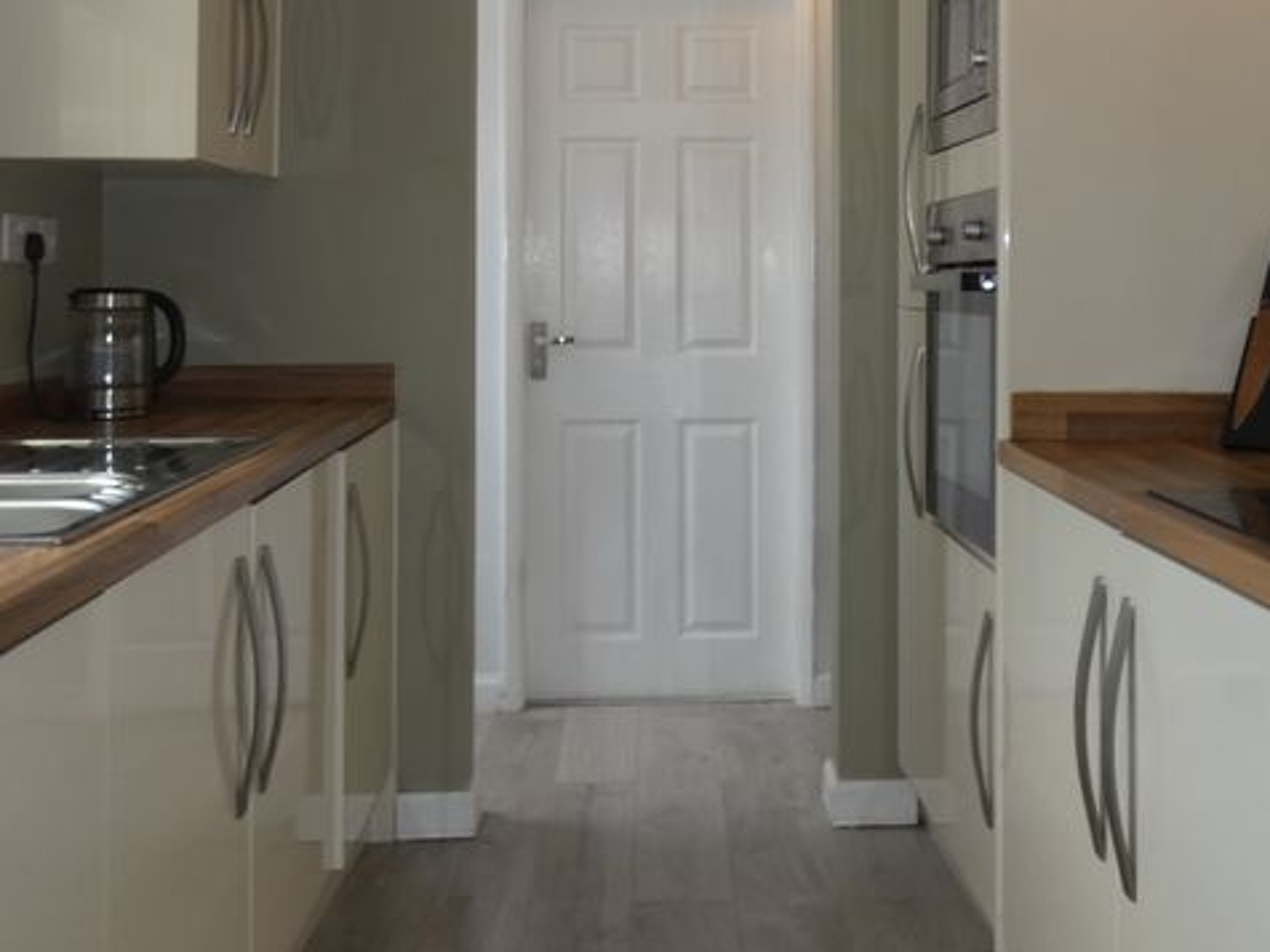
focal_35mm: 43
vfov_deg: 32.9
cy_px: 235
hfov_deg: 43.6
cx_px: 768
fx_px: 1578
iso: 80
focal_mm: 3.6
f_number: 2.8
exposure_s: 1/60
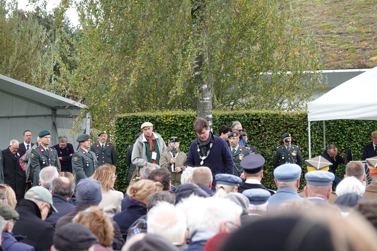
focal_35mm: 184
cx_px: 188
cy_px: 126
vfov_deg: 7.5
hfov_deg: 11.2
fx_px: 1927
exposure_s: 1/200
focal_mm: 67.46
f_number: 4
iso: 250
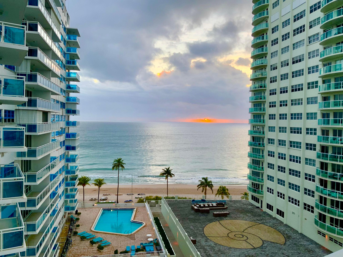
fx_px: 287
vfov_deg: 48.2
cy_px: 128
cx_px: 172
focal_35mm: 29
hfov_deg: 61.7
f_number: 1.8
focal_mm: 3
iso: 32
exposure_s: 1/122
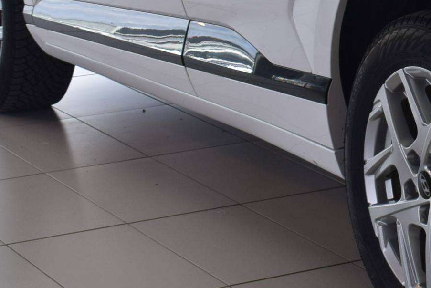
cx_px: 593
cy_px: -77
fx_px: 1905
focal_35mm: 159
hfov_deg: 12.4
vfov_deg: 8.5
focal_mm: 32
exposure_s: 1/100
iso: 400
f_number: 9
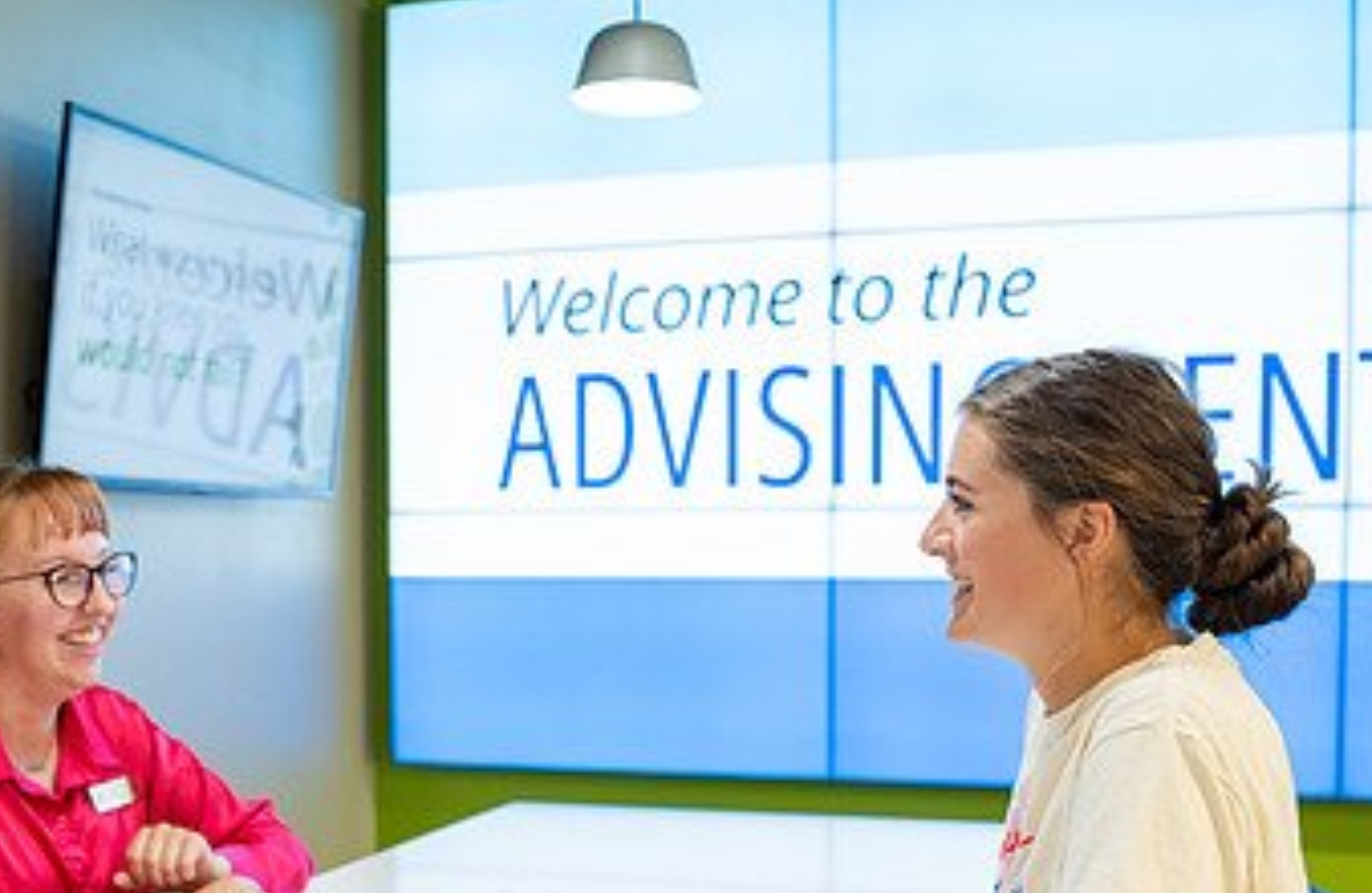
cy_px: 693
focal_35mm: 47
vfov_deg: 27.7
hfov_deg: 42.0
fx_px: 1778
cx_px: 561
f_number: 2.8
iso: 640
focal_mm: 24
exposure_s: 1/160
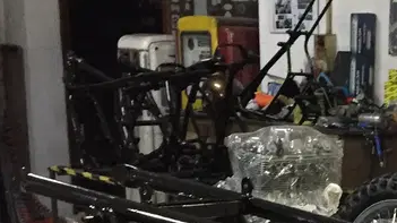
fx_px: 1136
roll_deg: -2.7
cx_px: 501
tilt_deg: -16.1
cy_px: 383
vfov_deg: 10.6
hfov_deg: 18.6
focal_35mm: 108
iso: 250
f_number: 2.2
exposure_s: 1/17
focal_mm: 4.15
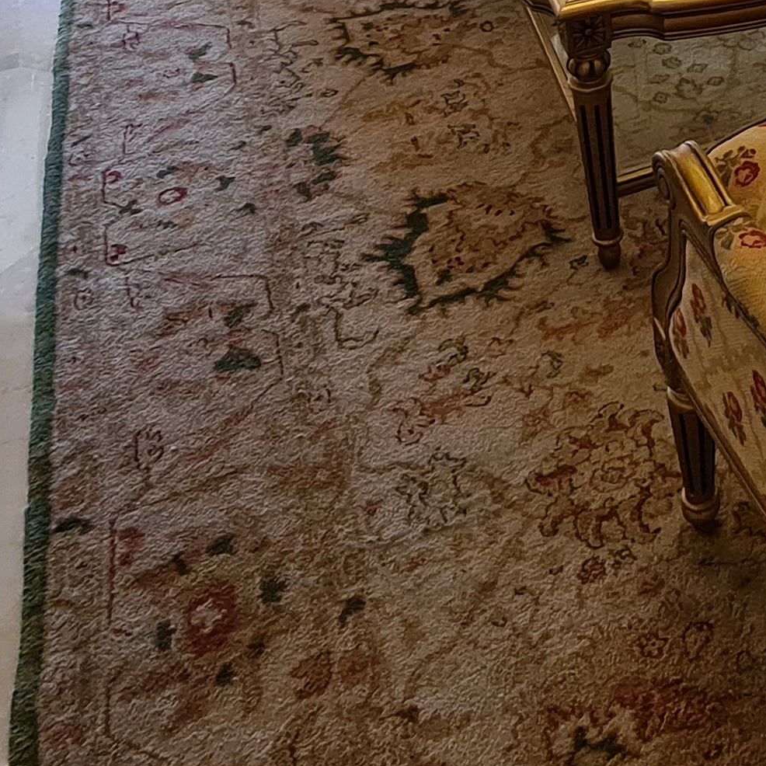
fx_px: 1177
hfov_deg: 29.1
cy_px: -213
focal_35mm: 47
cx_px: 1001
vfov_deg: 29.5
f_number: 2.2
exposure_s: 1/50
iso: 250
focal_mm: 2.2
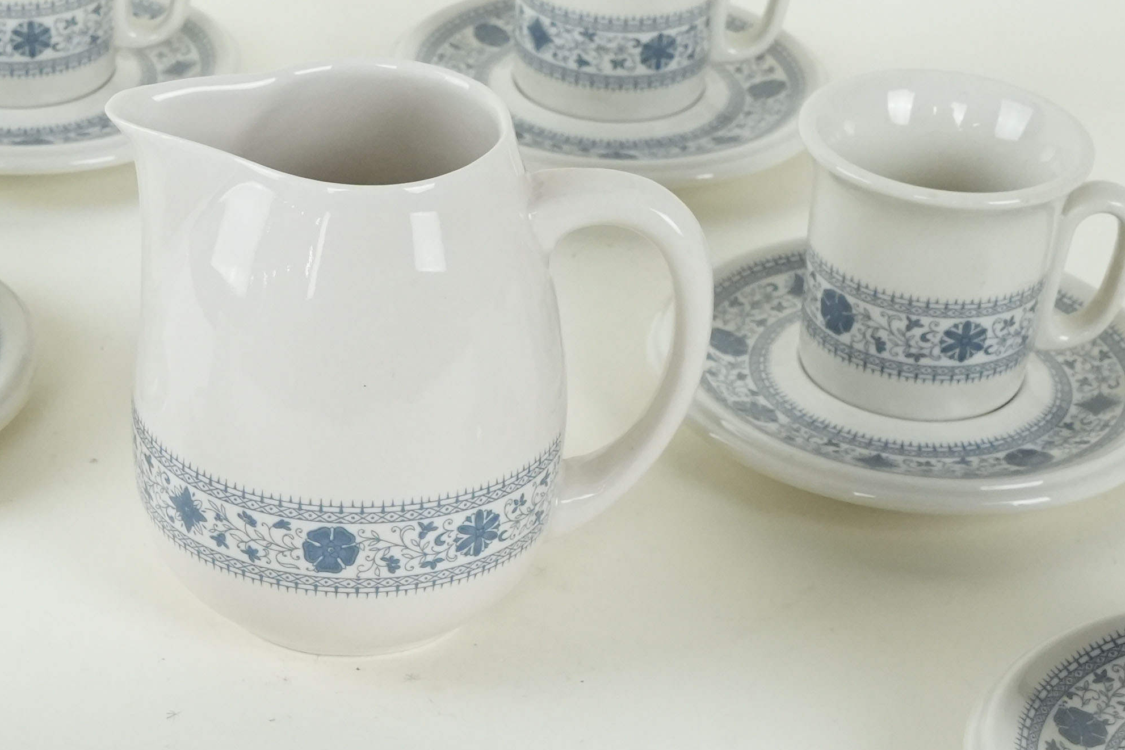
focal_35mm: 99
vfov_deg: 13.8
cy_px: 399
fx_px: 3093
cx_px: 362
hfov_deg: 20.5
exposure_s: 1/80
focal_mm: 28
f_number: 9
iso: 2500
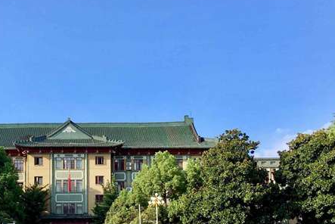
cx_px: 69
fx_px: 475
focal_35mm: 51
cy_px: 177
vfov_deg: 26.1
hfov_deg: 37.5
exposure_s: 1/777
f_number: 2.2
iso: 25
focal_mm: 4.15
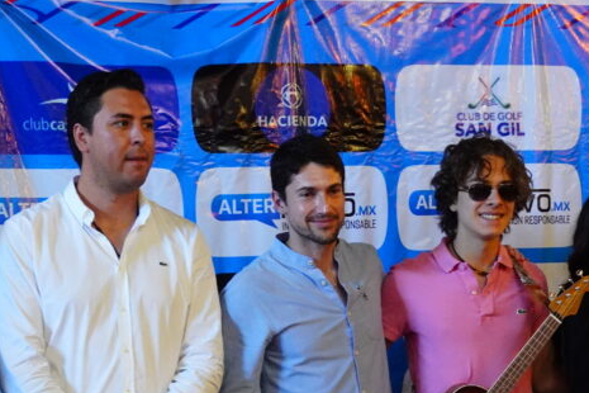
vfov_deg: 15.2
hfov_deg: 22.8
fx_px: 1458
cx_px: 383
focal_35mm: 89
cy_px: 353
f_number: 4.5
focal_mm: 27
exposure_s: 1/50
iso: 5000
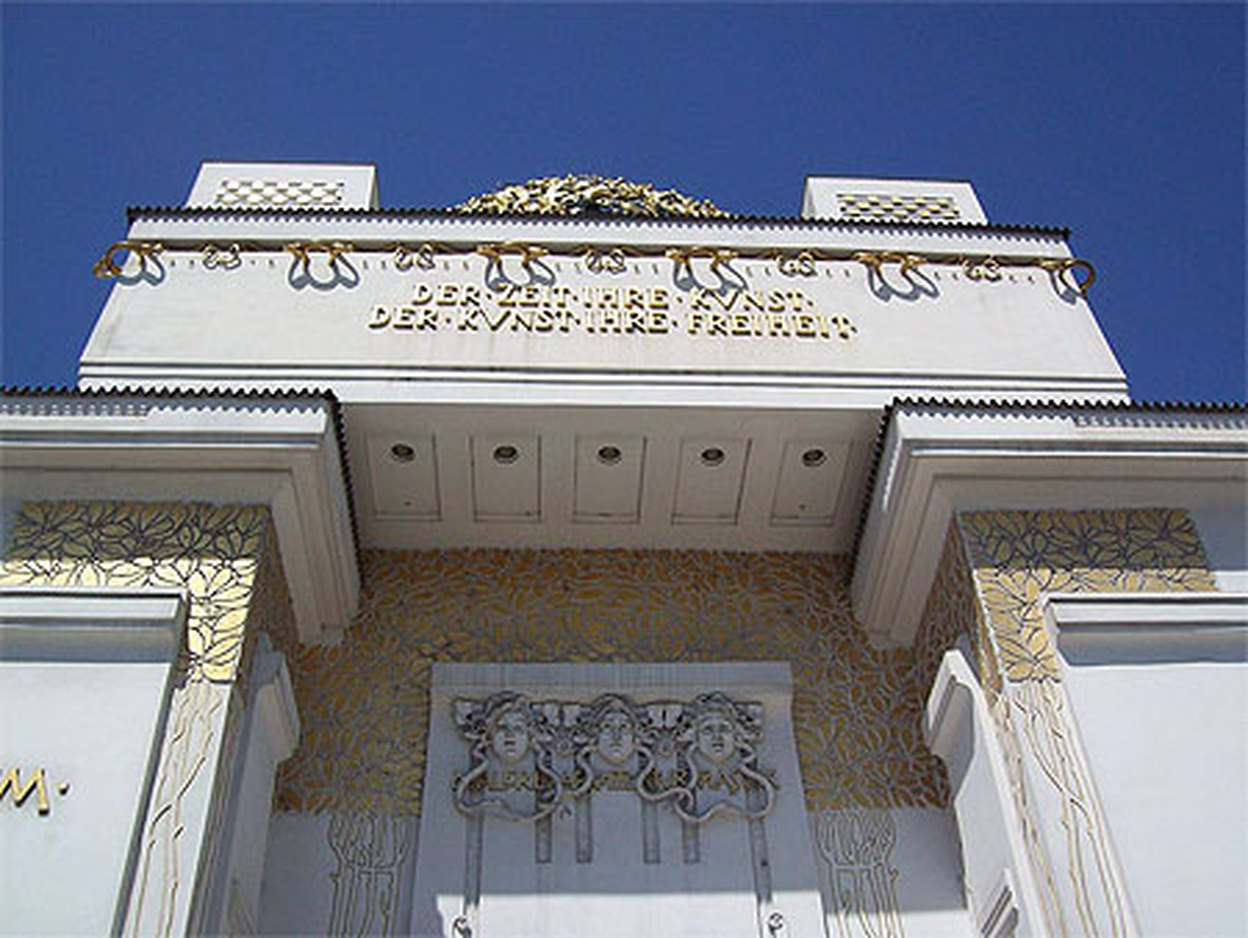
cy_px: 469
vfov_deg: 39.7
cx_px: 624
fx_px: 1299
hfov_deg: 51.3
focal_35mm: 36
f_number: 4.8
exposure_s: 1/999
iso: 80
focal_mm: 6
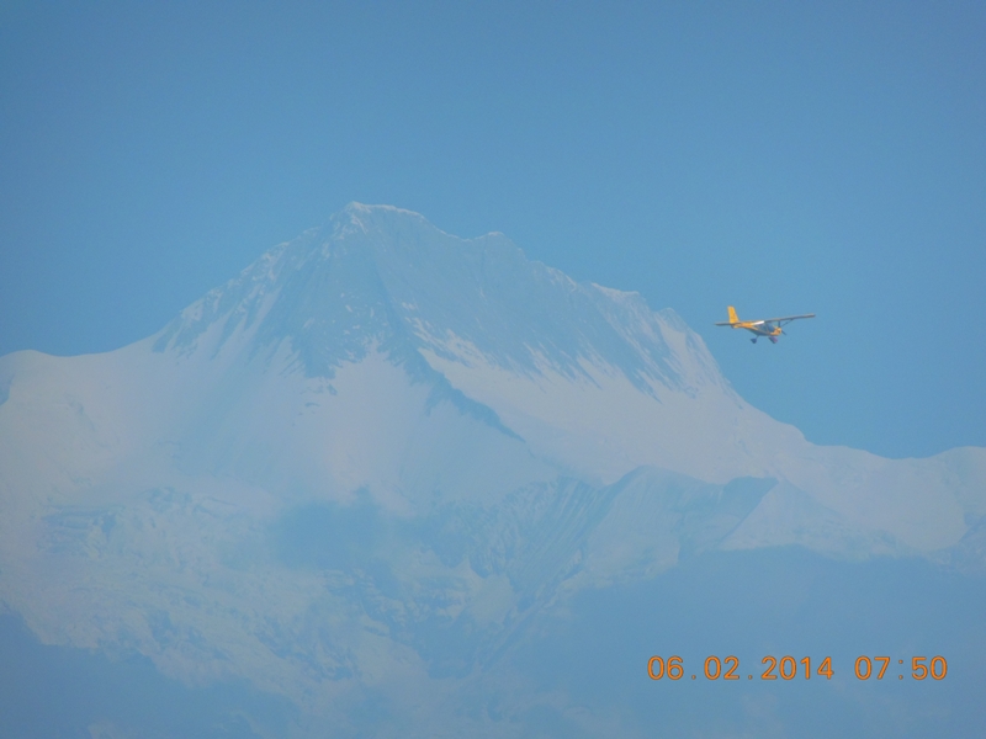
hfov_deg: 4.4
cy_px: 370
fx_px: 12932
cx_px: 493
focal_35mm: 454
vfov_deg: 3.3
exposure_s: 1/800
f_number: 5.9
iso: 125
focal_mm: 81
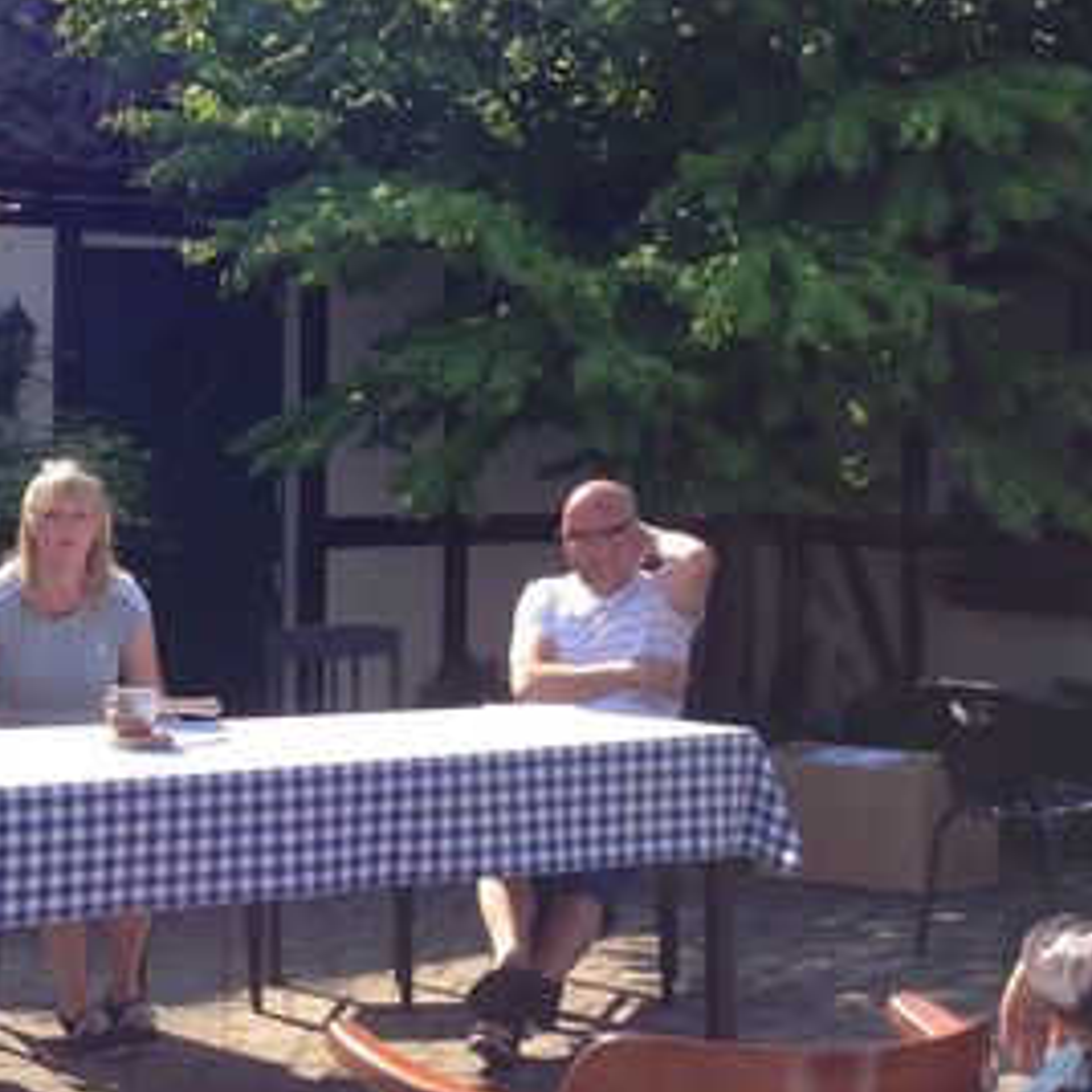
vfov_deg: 19.9
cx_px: 216
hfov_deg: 19.7
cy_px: 497
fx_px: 3105
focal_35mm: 87
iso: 50
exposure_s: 1/695
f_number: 2.4
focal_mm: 4.13
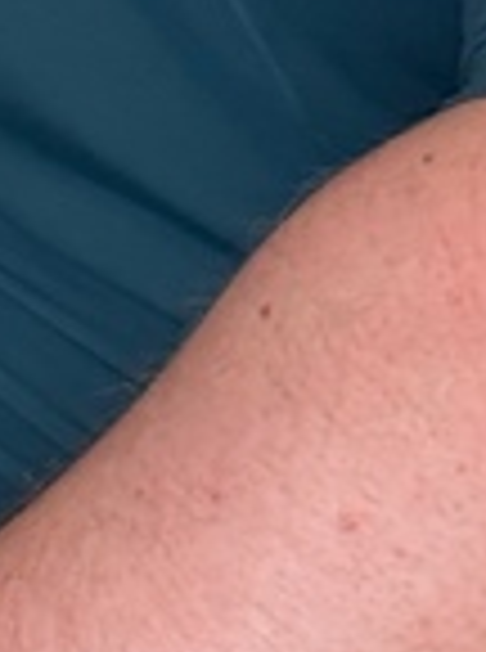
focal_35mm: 170
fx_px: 3197
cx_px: -914
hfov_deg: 7.7
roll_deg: -0.6
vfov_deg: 11.0
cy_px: -477
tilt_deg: -11.2
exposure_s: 1/120
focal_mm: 6.76
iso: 200
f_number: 1.78
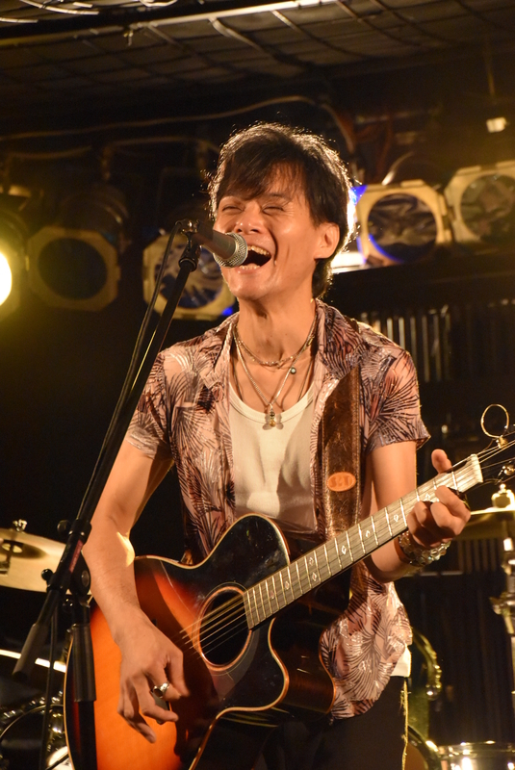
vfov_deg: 15.9
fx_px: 2762
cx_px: 258
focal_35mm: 129
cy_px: 385
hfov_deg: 10.7
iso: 5600
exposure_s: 1/60
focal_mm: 86
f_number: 5.6
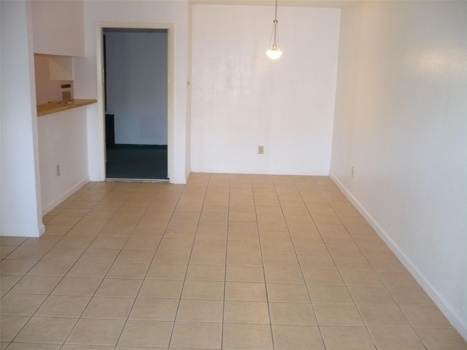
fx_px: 472
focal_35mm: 35
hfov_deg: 52.6
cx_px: 234
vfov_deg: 40.7
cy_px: 175
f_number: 2.8
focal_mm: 5.8
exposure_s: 1/30
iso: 200
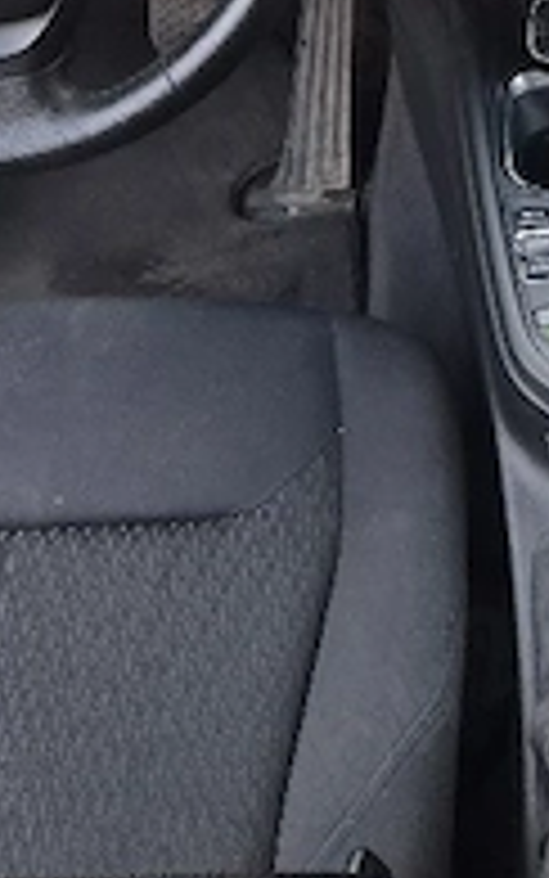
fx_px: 1794
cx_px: 634
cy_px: 5
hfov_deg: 16.7
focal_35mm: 75
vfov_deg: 26.1
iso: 64
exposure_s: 1/71.4
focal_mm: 5.4
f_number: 1.8
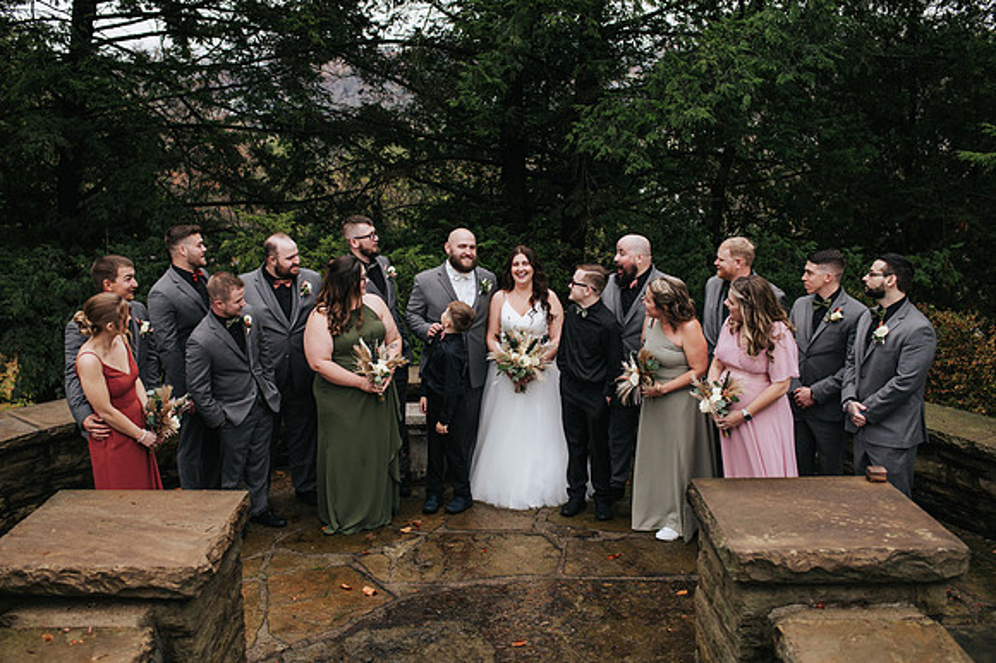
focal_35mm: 38
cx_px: 483
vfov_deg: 35.4
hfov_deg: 51.3
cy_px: 328
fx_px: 1037
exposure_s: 1/400
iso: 800
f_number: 3.2
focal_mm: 35
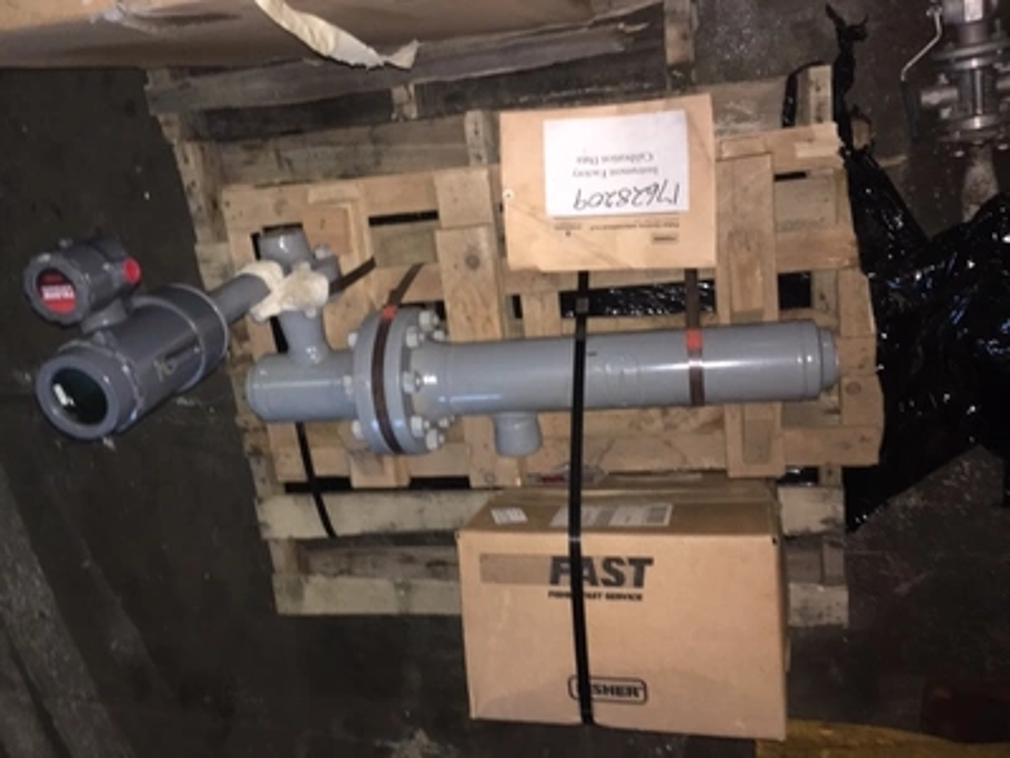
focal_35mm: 29
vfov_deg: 48.2
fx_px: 846
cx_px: 505
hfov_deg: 61.7
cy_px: 379
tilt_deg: -67.5
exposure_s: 1/16
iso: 160
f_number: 2.2
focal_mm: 4.15
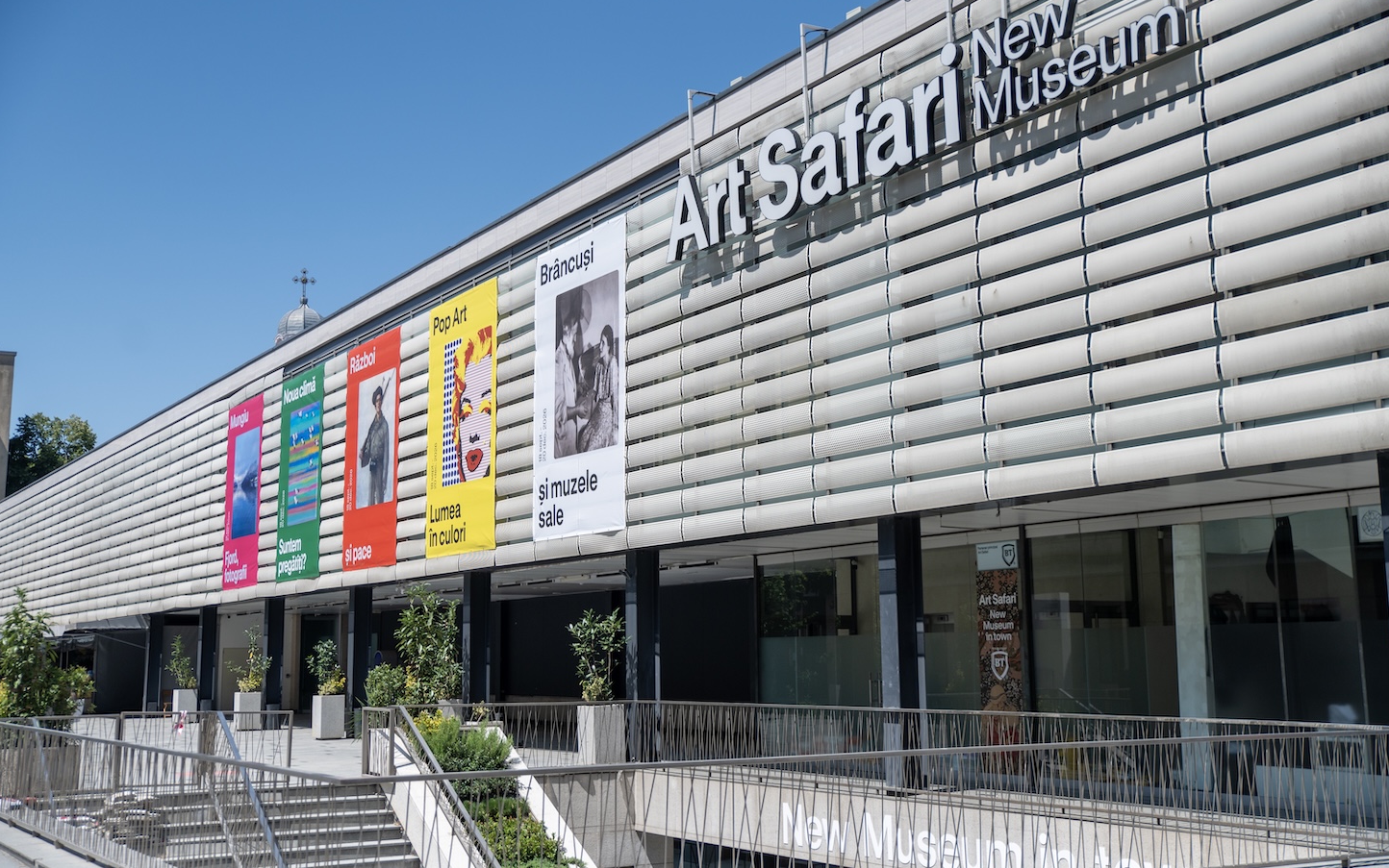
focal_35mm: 43
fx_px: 1628
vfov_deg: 29.9
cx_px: 694
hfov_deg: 46.2
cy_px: 405
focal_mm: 42
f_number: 2.8
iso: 320
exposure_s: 1/8000
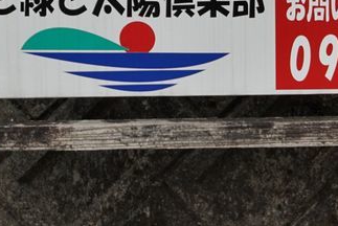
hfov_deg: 12.0
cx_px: 416
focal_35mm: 167
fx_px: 1569
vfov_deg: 8.1
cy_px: -107
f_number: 5
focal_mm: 30
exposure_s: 1/160
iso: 100
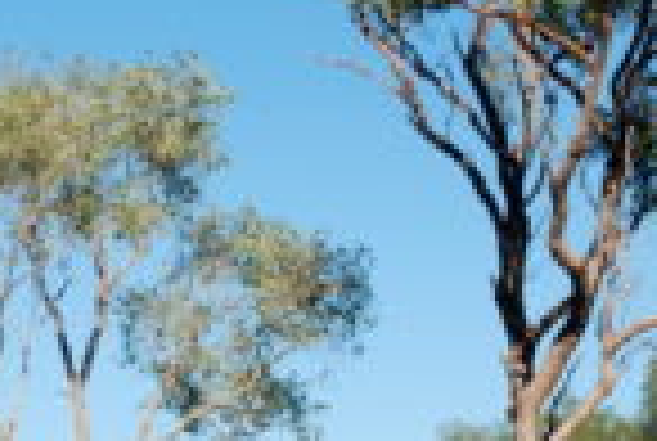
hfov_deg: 12.4
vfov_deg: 8.4
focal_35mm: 159
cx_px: -261
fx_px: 2902
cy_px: 731
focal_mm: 31
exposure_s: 1/250
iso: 100
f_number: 8
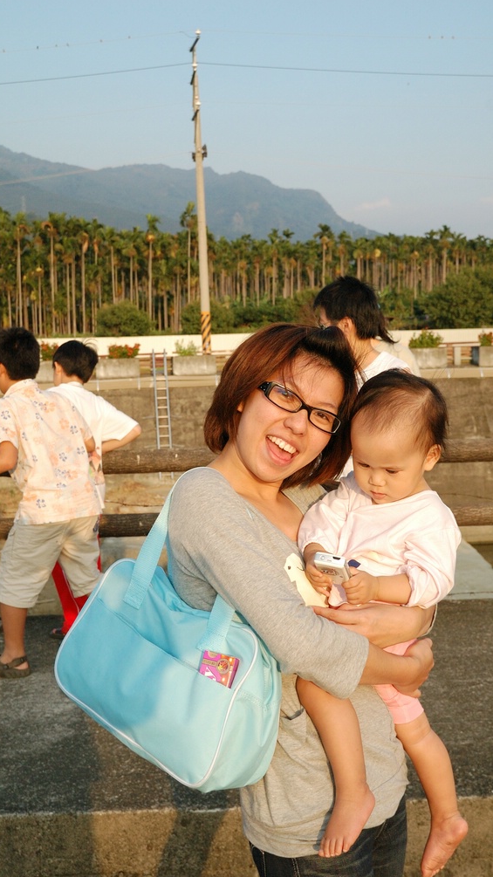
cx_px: 275
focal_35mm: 48
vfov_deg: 42.9
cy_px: 444
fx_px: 1116
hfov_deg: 24.9
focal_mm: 30
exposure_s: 1/800
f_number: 6.3
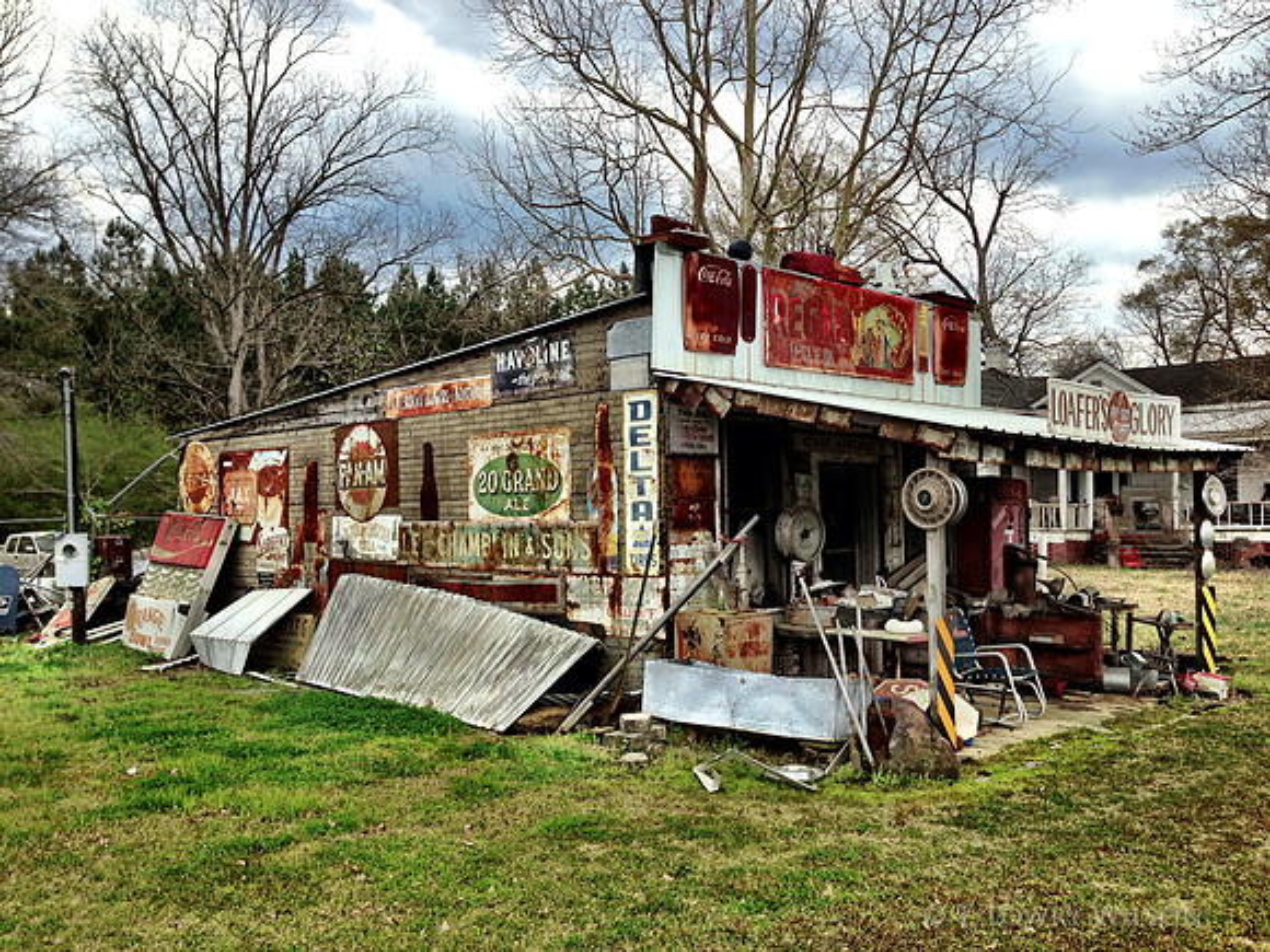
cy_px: 476
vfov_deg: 42.9
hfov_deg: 55.4
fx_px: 1211
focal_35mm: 33
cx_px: 635
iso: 50
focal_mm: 4.13
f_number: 2.4
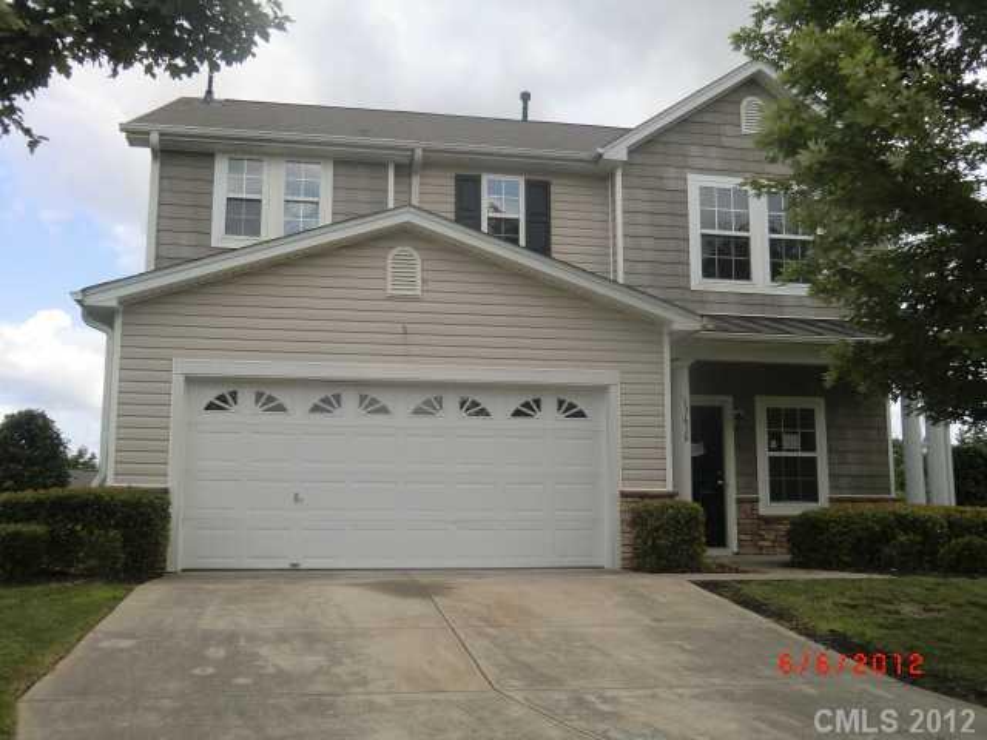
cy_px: 370
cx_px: 494
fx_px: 969
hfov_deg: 54.0
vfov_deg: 41.8
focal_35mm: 34
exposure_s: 1/400
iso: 64
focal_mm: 6.1
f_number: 3.6
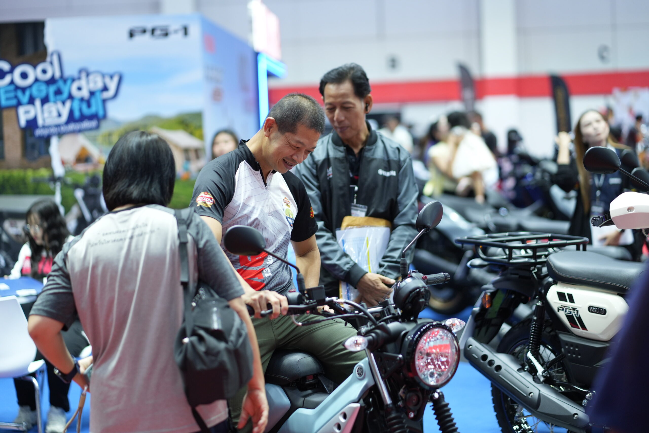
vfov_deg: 16.1
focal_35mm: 85
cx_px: 324
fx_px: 1532
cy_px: 216
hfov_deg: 23.9
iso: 500
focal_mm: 85
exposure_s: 1/200
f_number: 2
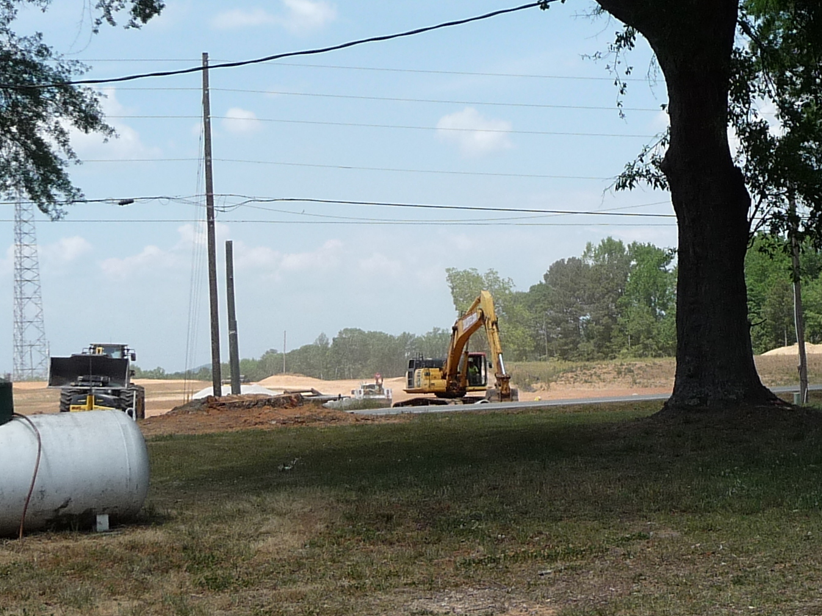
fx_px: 1733
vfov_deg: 20.2
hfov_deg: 26.6
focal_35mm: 73
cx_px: 519
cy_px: 315
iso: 100
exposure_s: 1/1000
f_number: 3.4
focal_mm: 5
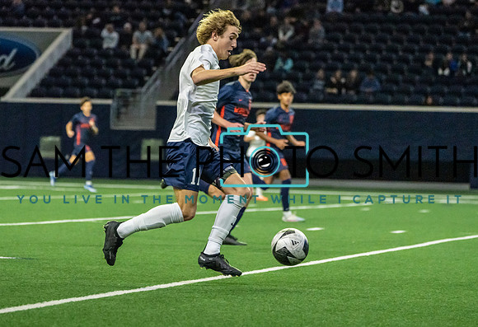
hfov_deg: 10.3
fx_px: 2655
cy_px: 173
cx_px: 228
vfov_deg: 7.1
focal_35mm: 198
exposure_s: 1/1000
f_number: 5.6
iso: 16000
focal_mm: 173
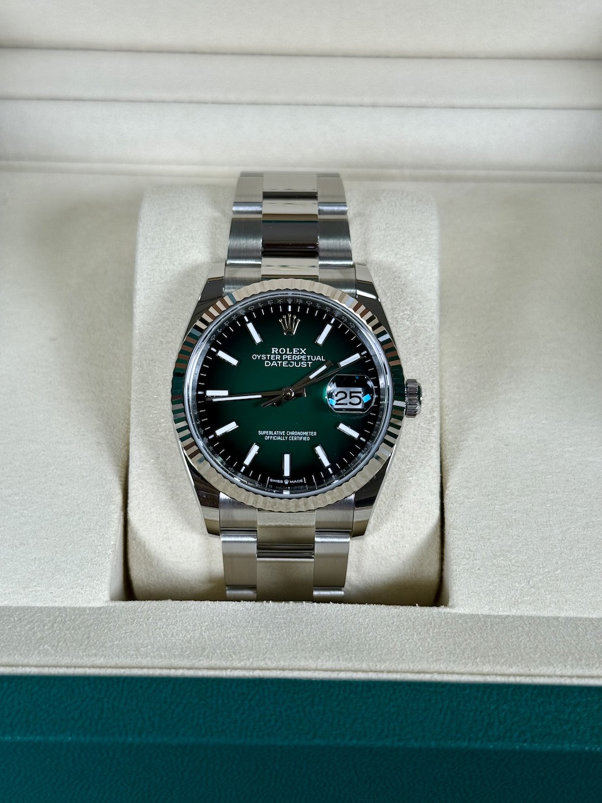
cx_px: 301
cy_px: 402
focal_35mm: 48
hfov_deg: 30.3
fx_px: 1113
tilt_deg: -49.6
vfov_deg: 39.7
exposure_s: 1/120
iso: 64
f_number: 1.78
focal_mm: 6.76
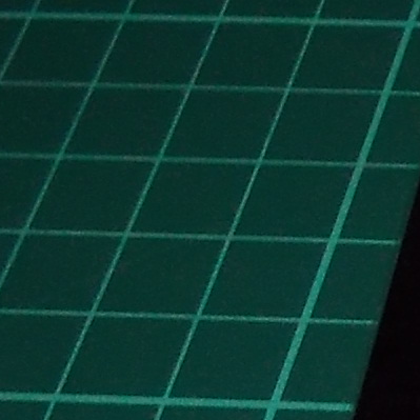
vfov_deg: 11.6
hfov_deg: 9.8
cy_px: 560
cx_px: 1171
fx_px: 2004
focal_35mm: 146
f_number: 3.3
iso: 200
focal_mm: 4.1
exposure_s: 1/30
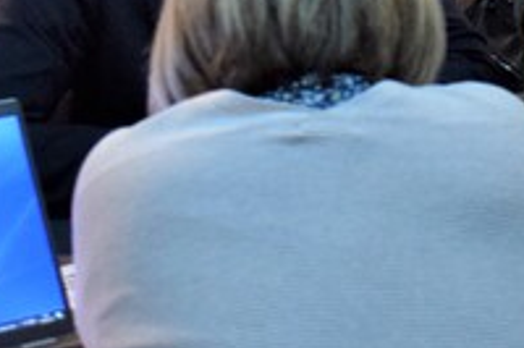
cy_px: -623
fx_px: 2356
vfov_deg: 7.6
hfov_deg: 12.7
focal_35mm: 162
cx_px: 362
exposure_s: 1/60
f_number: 4
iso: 800
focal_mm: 18
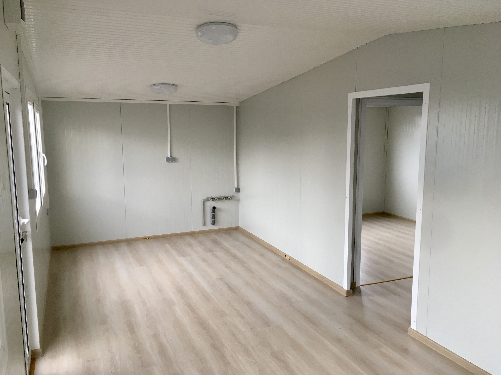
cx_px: 250
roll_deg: +0.7
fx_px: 420
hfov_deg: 61.7
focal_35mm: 29
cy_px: 188
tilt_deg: -10.5
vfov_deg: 48.2
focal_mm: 4.15
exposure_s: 1/33
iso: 25
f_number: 2.2
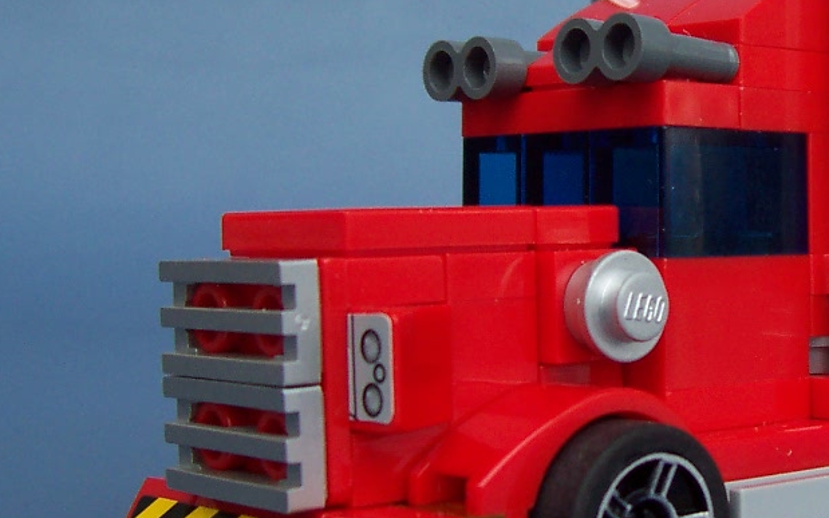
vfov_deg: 17.2
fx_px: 1717
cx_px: 719
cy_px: 214
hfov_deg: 26.4
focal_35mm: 76
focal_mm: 5.6
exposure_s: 1/350
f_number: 2.8
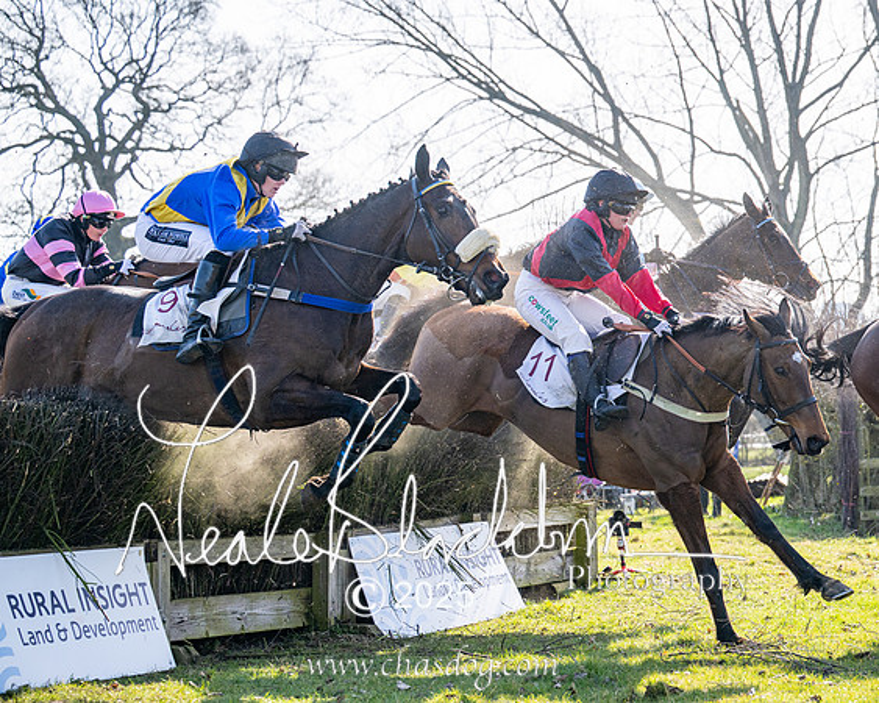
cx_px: 625
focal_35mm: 93
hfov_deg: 20.4
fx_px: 2430
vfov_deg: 16.4
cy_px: 286
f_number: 4
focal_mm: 70
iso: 200
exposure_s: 1/2000
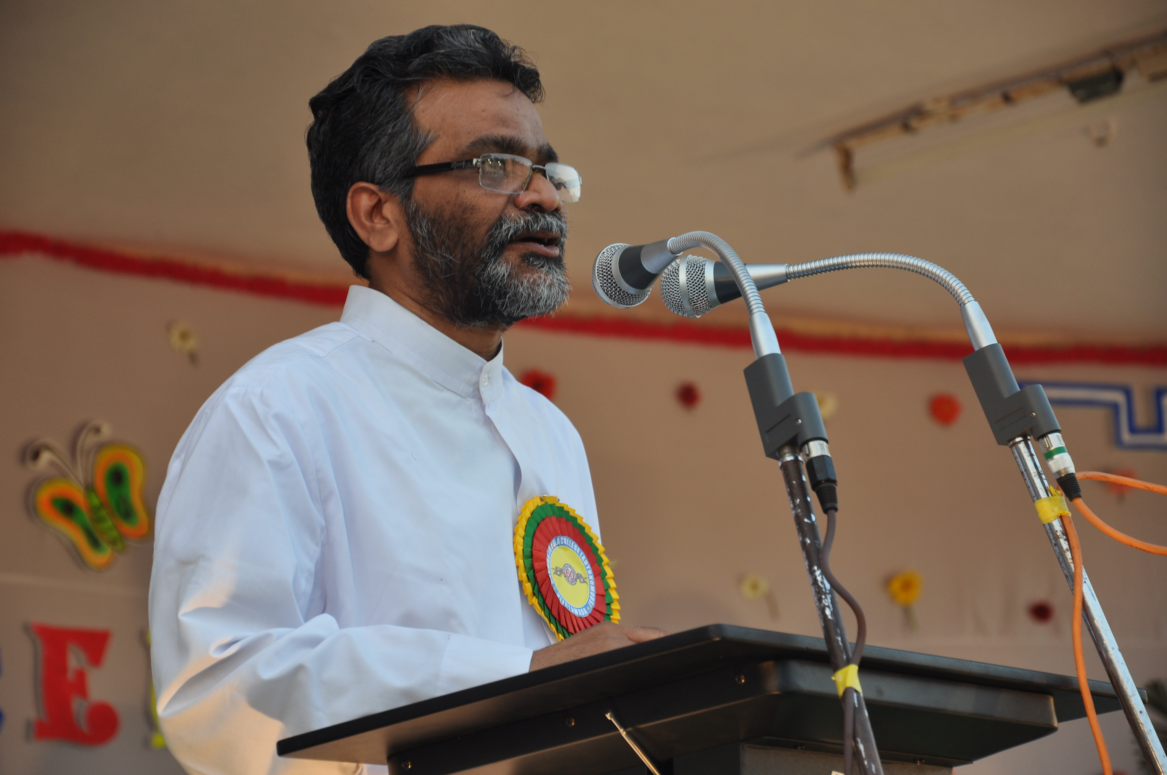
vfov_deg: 10.1
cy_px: 388
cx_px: 584
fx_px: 4371
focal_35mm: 135
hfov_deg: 15.2
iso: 250
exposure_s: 1/80
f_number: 5.6
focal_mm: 90
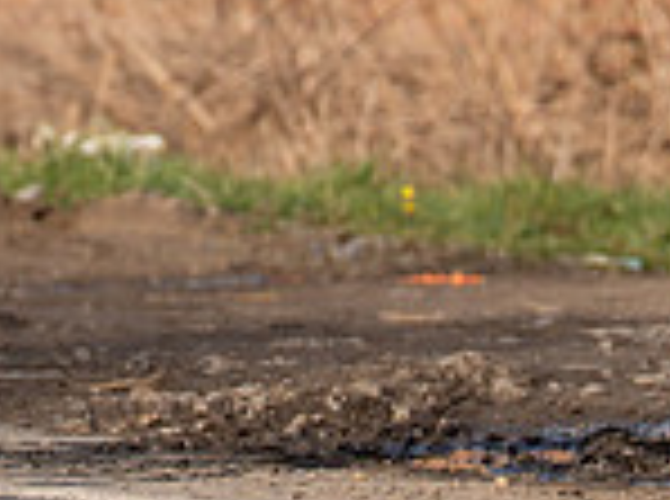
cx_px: -264
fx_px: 27592
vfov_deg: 1.0
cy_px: -364
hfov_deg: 1.4
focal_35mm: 1429
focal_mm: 197
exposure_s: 1/800
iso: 100
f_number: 4
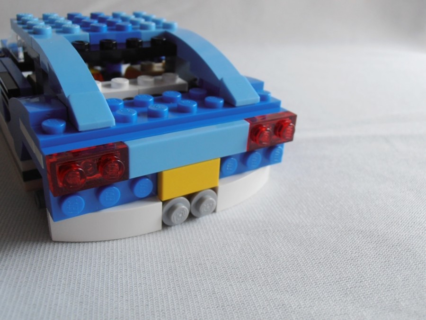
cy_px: 160
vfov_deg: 38.7
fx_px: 455
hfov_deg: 50.1
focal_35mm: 37
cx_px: 213
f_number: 3.9
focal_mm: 6.61
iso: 80
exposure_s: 1/125
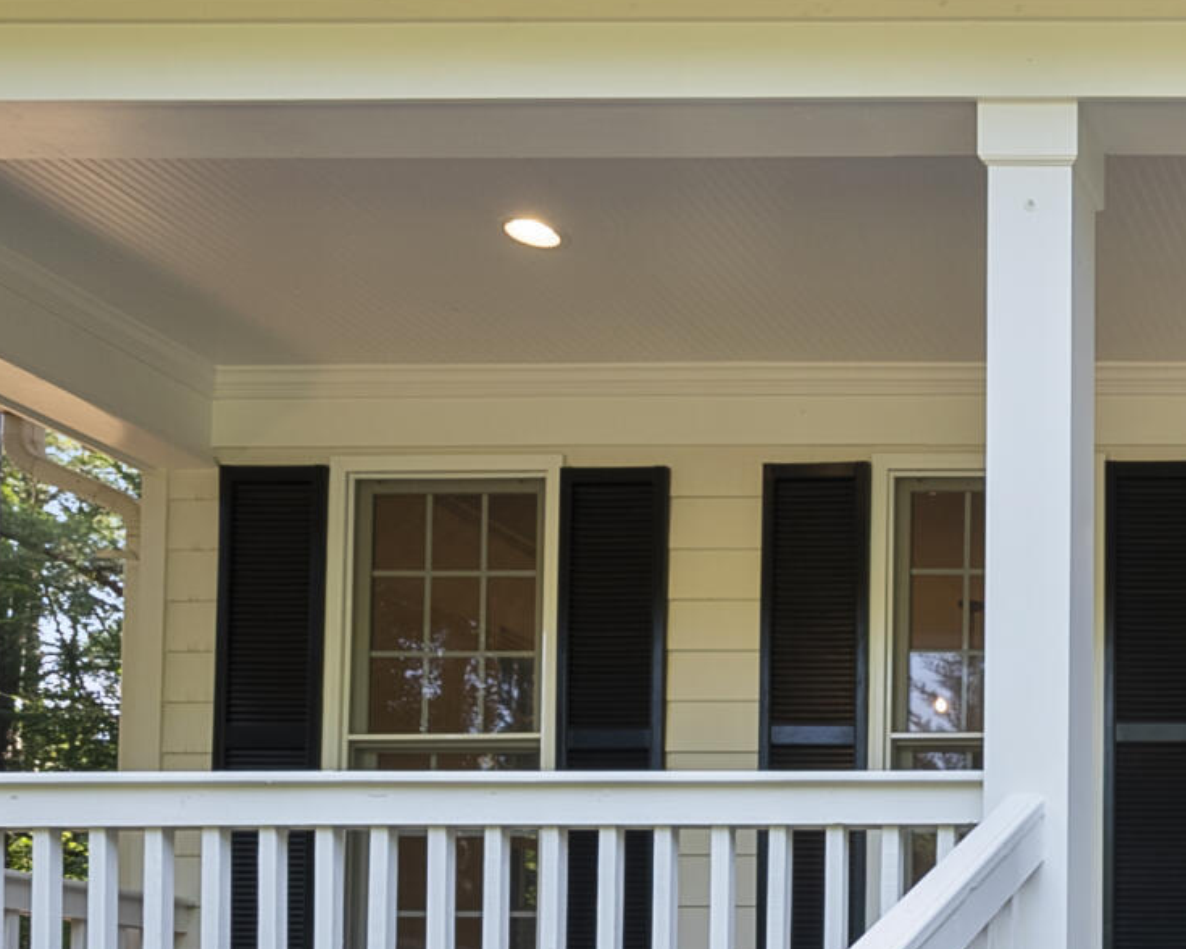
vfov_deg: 29.0
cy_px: 1090
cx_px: 1575
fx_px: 1615
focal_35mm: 46
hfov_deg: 30.7
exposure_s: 1/25
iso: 400
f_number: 7.1
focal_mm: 12
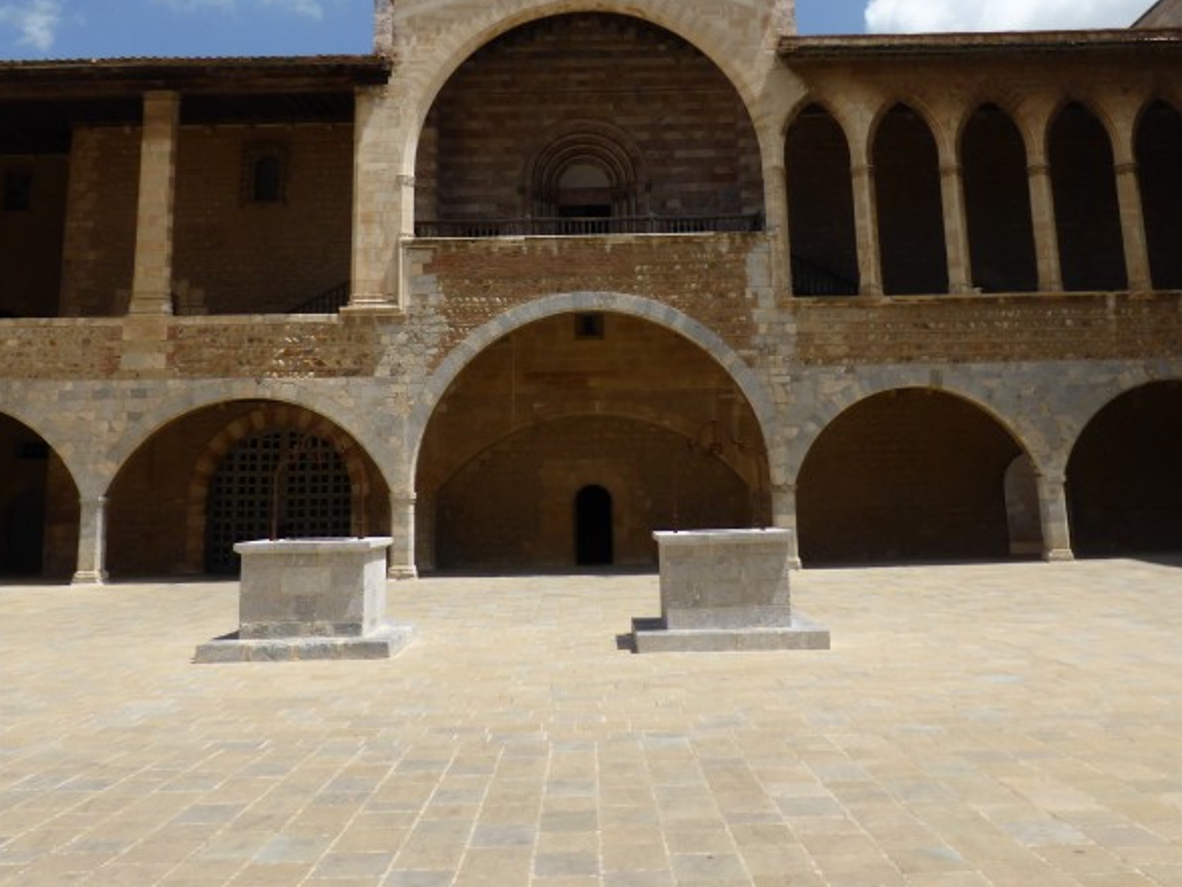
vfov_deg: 40.8
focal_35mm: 34
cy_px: 243
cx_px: 597
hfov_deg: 54.0
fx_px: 1161
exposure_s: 1/1300
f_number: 3.3
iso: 100
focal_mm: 4.3
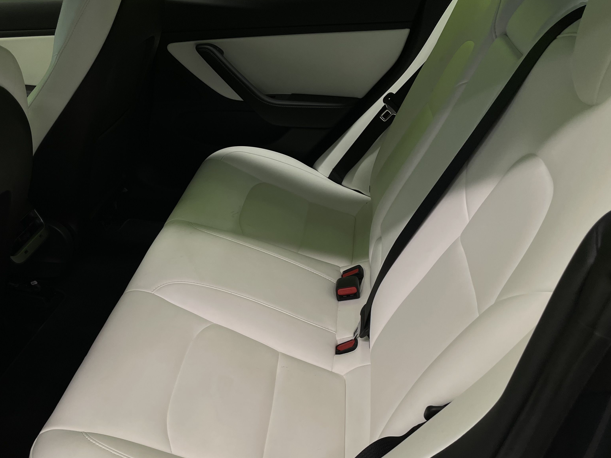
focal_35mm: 34
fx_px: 600
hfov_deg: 53.4
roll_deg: +1.1
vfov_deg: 41.5
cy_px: 284
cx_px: 231
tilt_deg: -34.1
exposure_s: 1/100
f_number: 1.6
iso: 50
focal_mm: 4.2
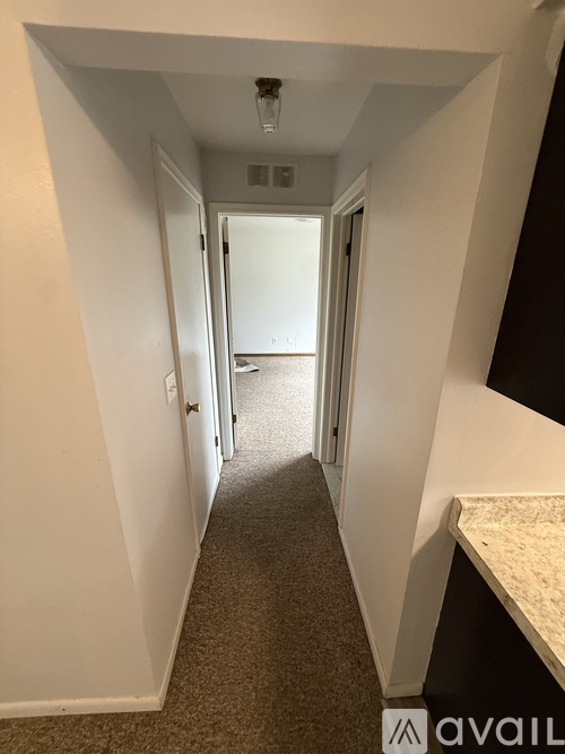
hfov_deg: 85.7
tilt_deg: -15.3
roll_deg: +1.2
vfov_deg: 102.1
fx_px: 305
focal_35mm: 14
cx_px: 282
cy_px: 377
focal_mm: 2.22
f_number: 2.2
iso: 320
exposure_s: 1/60
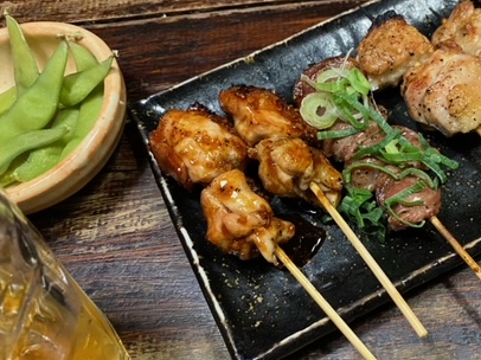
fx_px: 569
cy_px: 184
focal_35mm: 41
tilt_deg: -59.7
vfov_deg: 35.1
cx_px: 351
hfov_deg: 44.5
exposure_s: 1/60
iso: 250
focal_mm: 4.25
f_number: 1.8
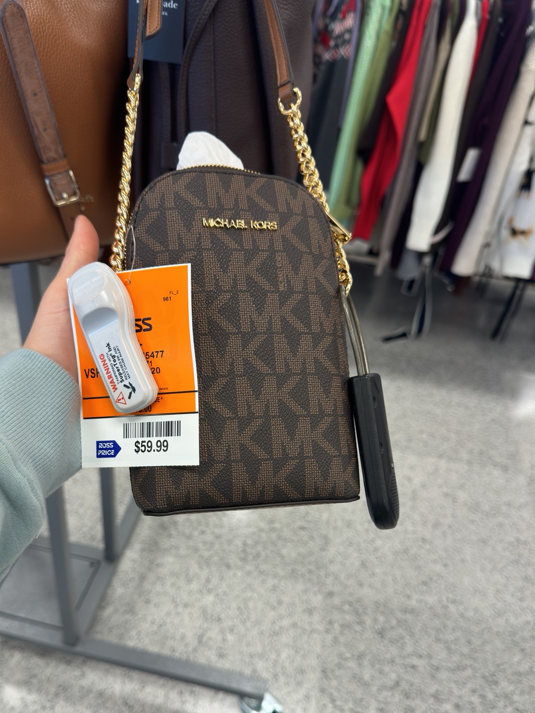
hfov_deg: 46.7
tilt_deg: -40.9
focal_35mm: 30
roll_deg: -7.2
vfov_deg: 59.3
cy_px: 442
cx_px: 237
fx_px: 618
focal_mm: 6.76
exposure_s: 1/60
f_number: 1.78
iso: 80
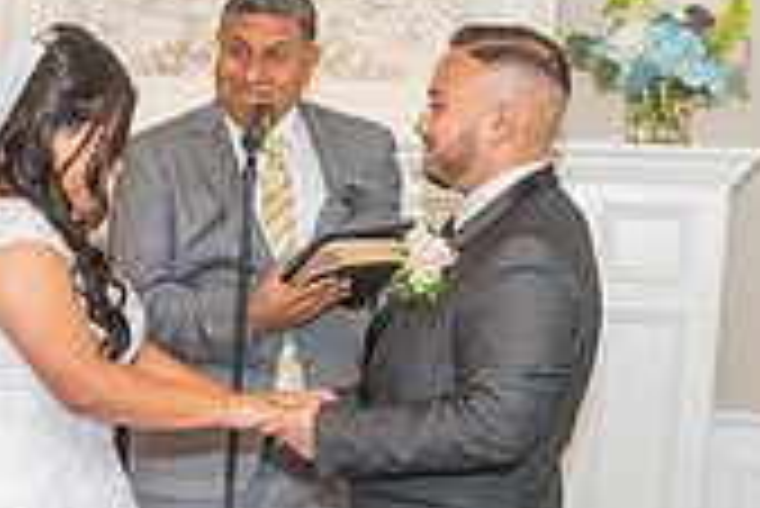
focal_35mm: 120
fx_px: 2535
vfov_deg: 11.3
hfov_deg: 16.6
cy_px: 587
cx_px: -31
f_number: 3.5
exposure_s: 1/200
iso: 1250
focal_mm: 35
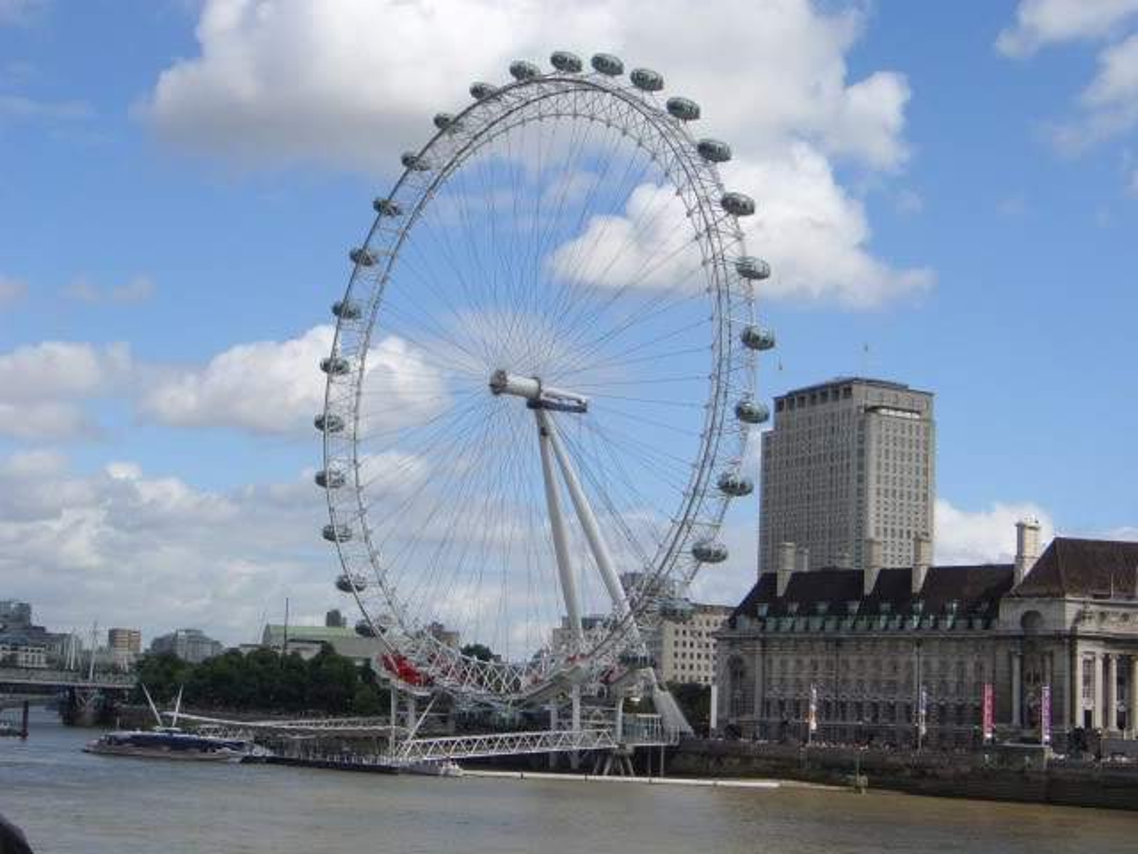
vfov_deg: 26.6
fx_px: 1808
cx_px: 569
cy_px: 427
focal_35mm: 55
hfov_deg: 34.9
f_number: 5.6
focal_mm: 11.4
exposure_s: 1/500
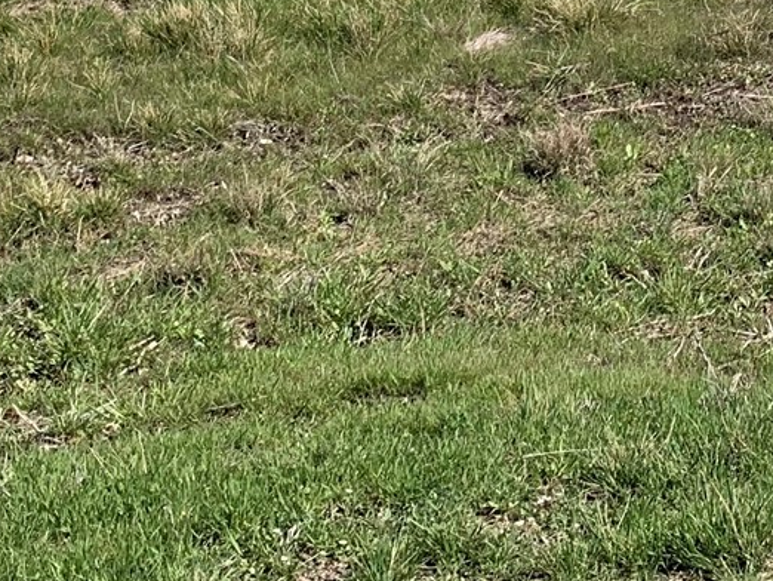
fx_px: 2279
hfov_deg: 18.8
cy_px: -526
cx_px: 739
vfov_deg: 12.9
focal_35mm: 102
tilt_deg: +0.6
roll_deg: +2.7
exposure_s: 1/1992
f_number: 1.8
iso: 25
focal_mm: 4.25
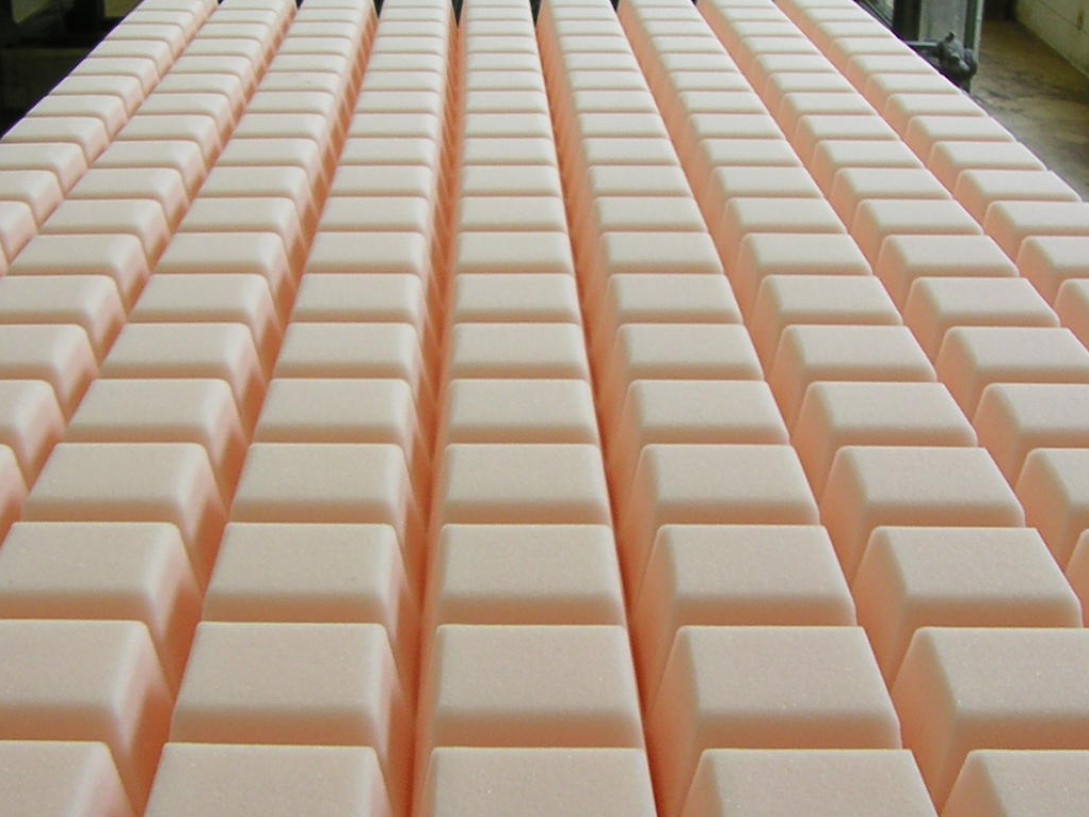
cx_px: 477
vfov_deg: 24.9
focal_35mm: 58
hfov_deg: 33.2
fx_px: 1825
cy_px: 613
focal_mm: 4.8
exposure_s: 1/45
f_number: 2.8
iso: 64
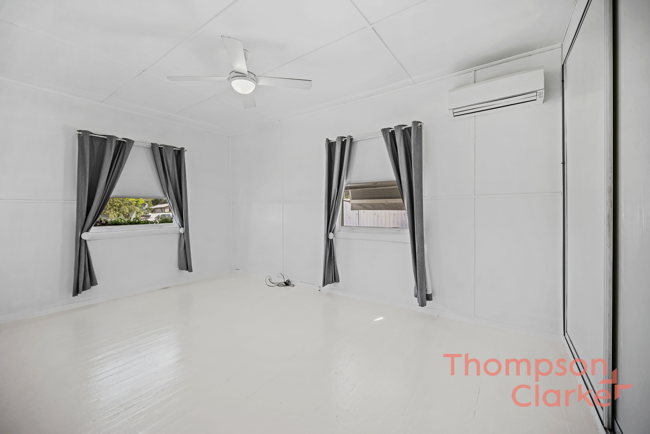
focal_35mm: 14
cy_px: 217
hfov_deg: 104.2
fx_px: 253
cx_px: 325
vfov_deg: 81.3
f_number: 4
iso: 100
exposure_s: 1/15
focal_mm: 14
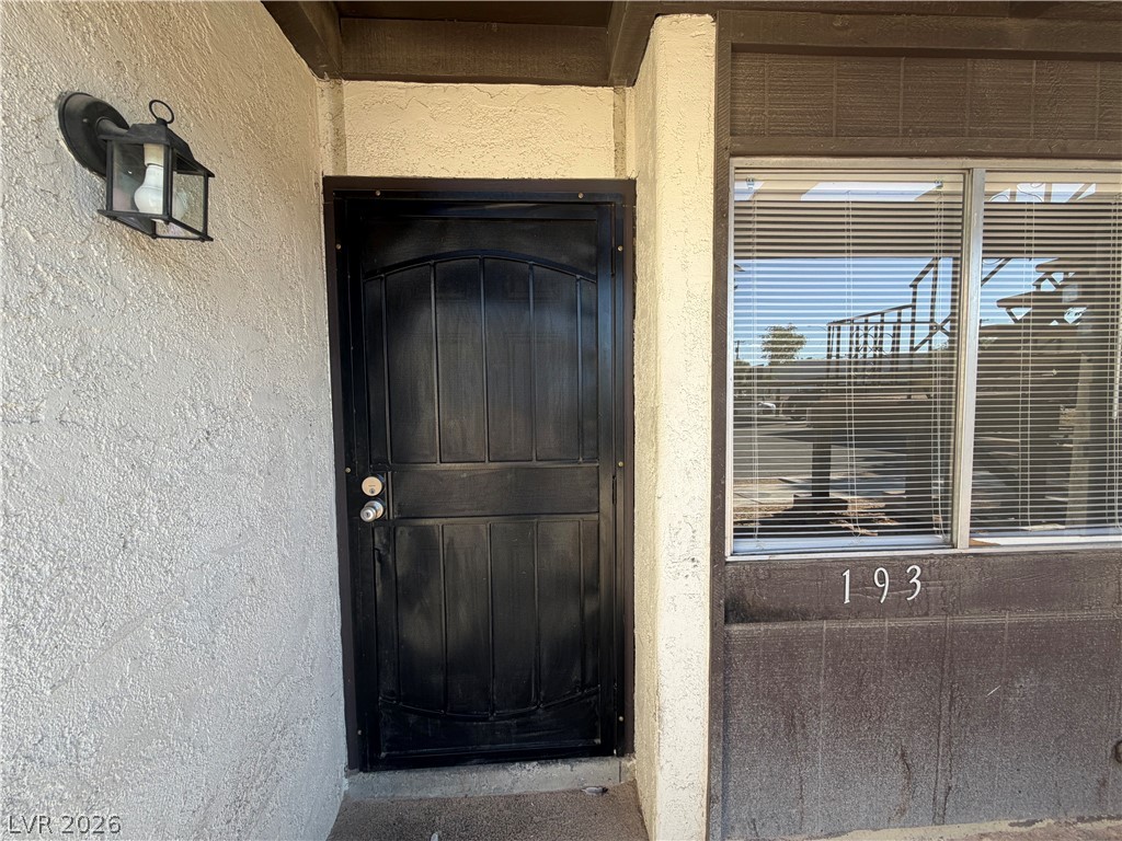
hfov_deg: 102.1
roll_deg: +0.9
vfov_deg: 85.7
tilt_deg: -4.0
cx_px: 561
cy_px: 420
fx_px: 454
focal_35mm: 14
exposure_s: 1/209
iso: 40
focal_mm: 2.22
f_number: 2.2
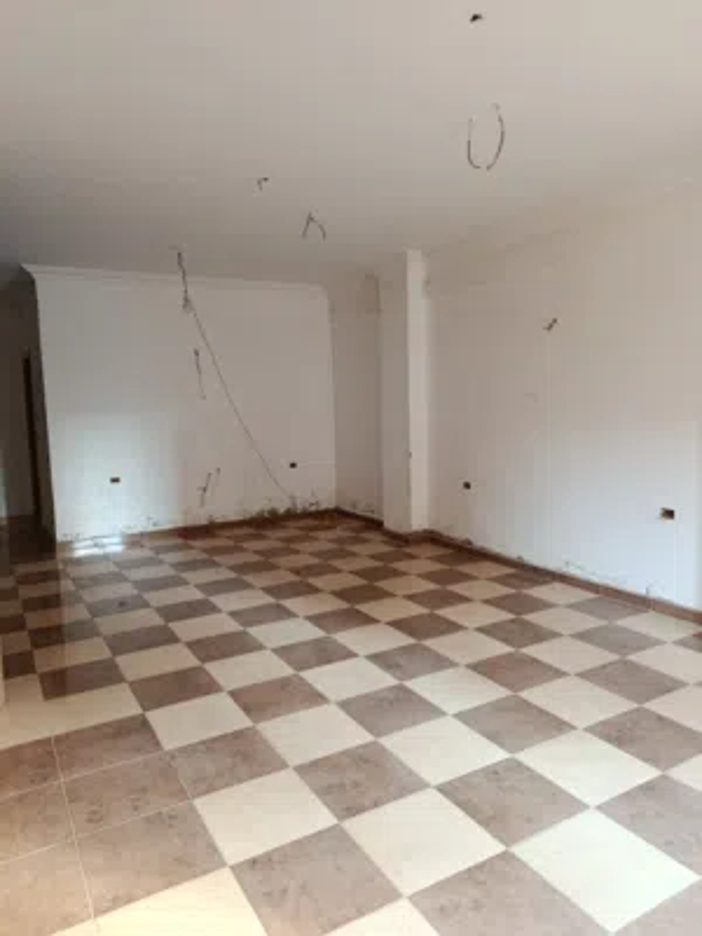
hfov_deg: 56.8
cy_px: 468
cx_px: 351
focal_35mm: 24
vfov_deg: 71.6
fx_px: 649
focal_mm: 5.24
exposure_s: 1/50
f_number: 1.7
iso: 1116
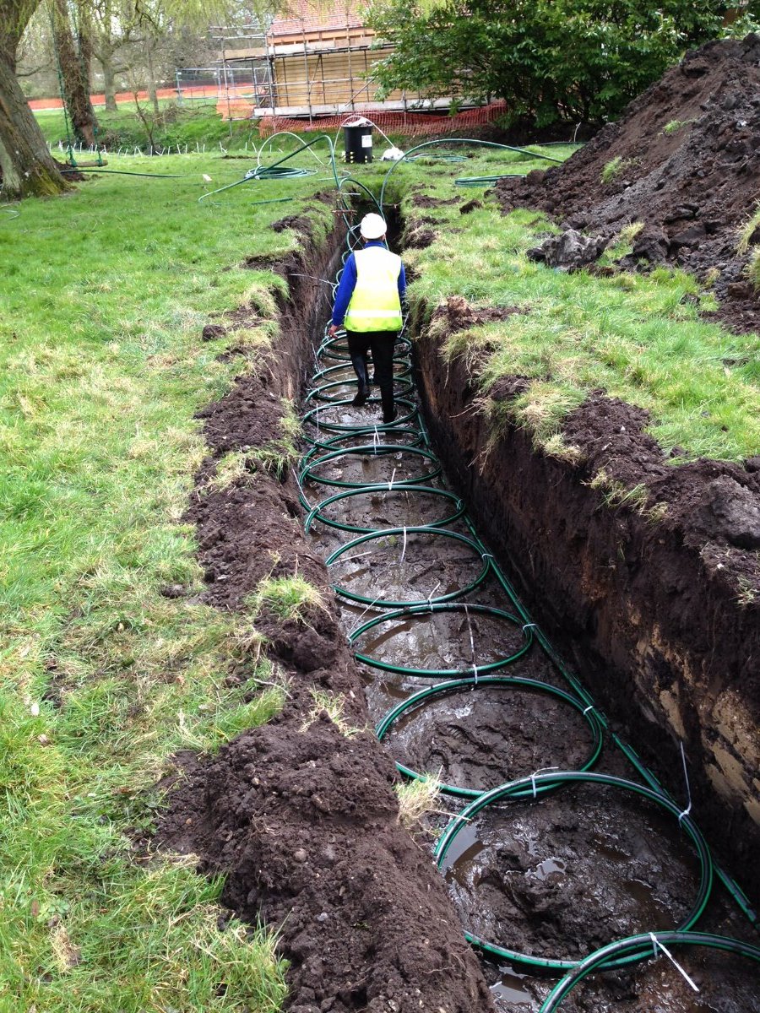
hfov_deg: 42.9
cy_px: 506
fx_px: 966
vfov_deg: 55.4
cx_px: 380
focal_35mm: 33
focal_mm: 4.12
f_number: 2.4
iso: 50
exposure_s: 1/43
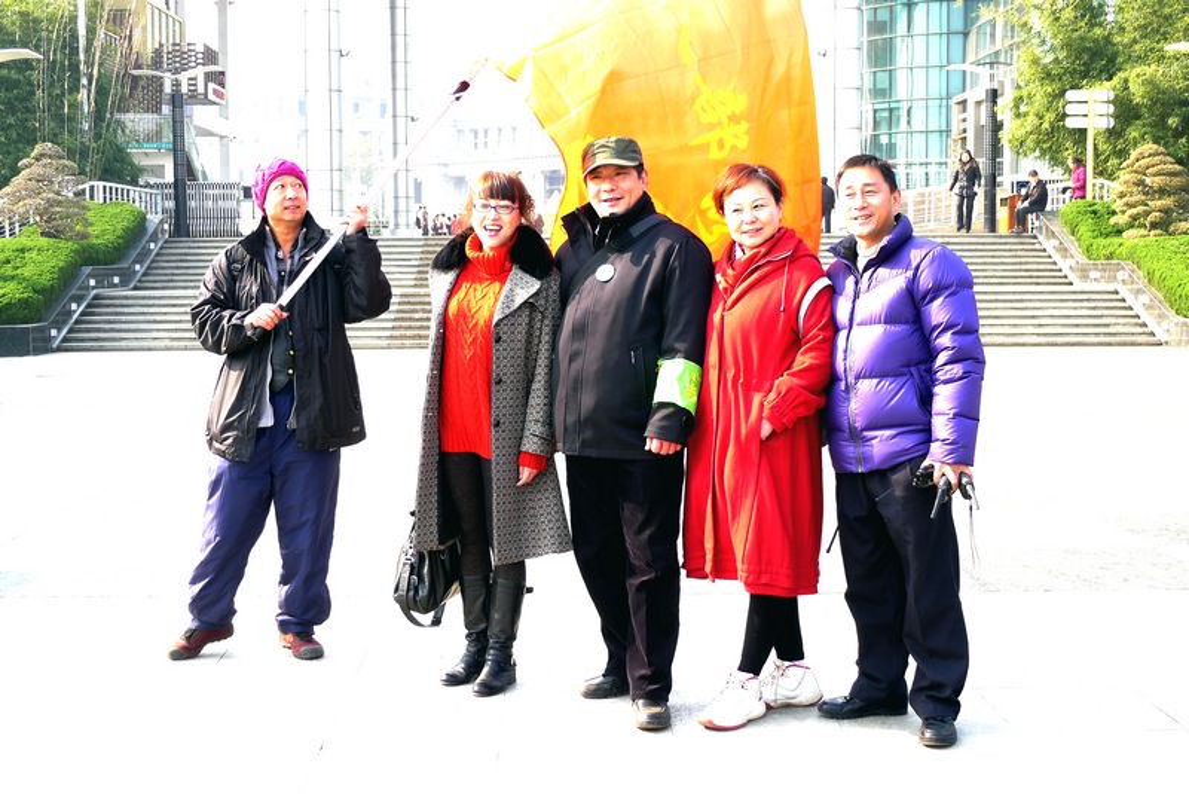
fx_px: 1652
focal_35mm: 50
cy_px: 397
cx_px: 594
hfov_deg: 39.6
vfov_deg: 27.0
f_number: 2.7
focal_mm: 10.7
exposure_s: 1/160
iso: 100
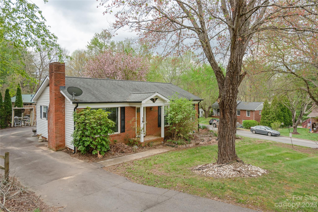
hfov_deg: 73.7
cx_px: 159
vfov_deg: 53.1
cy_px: 106
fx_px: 212
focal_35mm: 24
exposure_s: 1/640
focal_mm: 24
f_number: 7.1
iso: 320
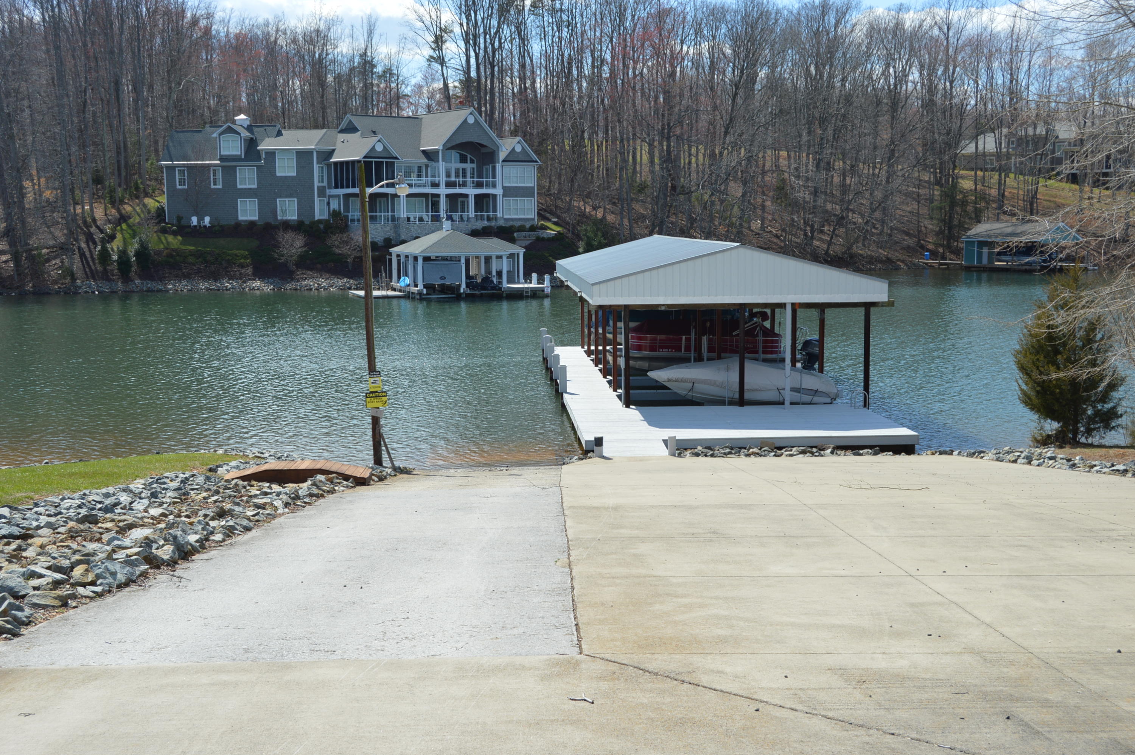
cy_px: 378
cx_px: 568
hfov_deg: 49.6
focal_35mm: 39
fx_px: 1228
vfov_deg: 34.1
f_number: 8
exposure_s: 1/250
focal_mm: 26
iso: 100
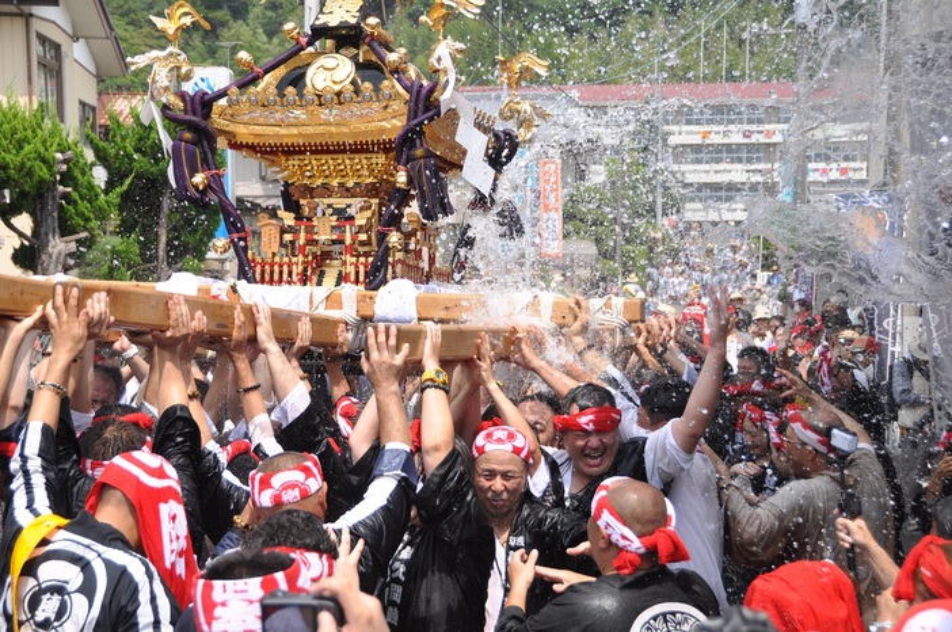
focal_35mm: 63
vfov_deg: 21.5
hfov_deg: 31.9
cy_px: 316
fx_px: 1664
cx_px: 476
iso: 320
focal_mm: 42
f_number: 5.6
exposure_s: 1/1600
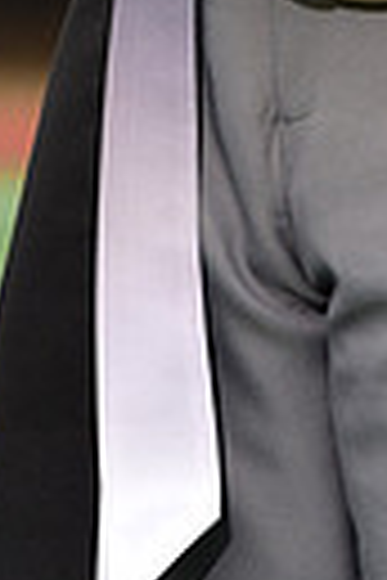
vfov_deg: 2.7
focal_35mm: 767
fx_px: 12367
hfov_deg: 1.8
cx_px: 443
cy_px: -638
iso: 500
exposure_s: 1/250
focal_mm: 170
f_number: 5
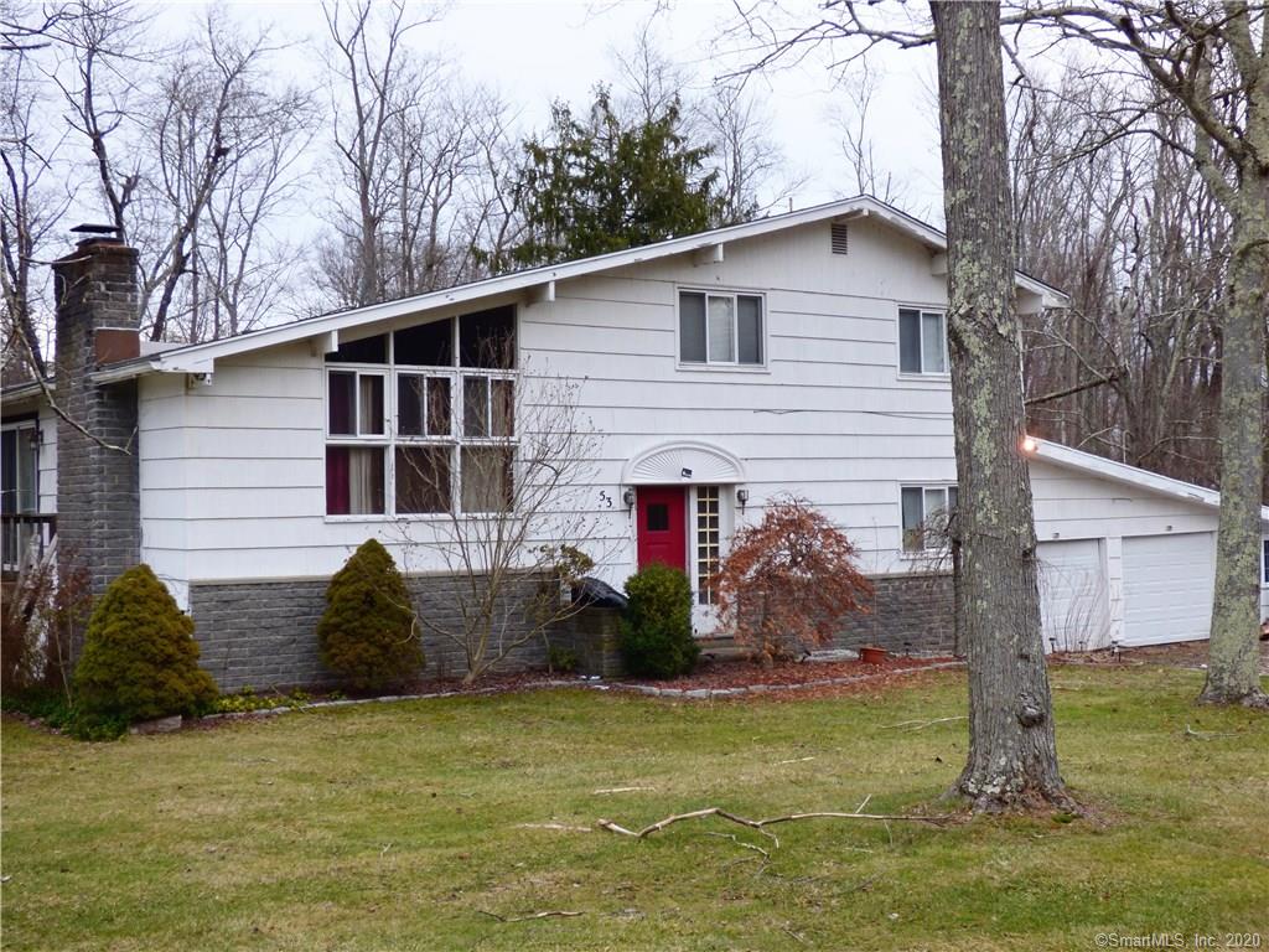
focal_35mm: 45
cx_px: 634
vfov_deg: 32.2
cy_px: 476
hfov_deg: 42.1
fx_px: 1650
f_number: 3.7
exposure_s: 1/60
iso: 125
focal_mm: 7.79
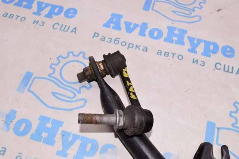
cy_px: 80
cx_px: 120
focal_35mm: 39
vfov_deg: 34.1
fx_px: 259
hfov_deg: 49.6
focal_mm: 26
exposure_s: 1/160
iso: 1600
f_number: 8
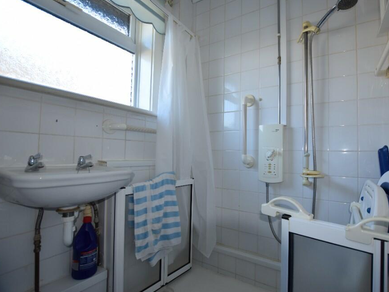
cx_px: 224
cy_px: 145
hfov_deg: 90.4
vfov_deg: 74.7
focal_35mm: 17
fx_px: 191
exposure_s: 1/80
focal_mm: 10
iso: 200
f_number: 3.5
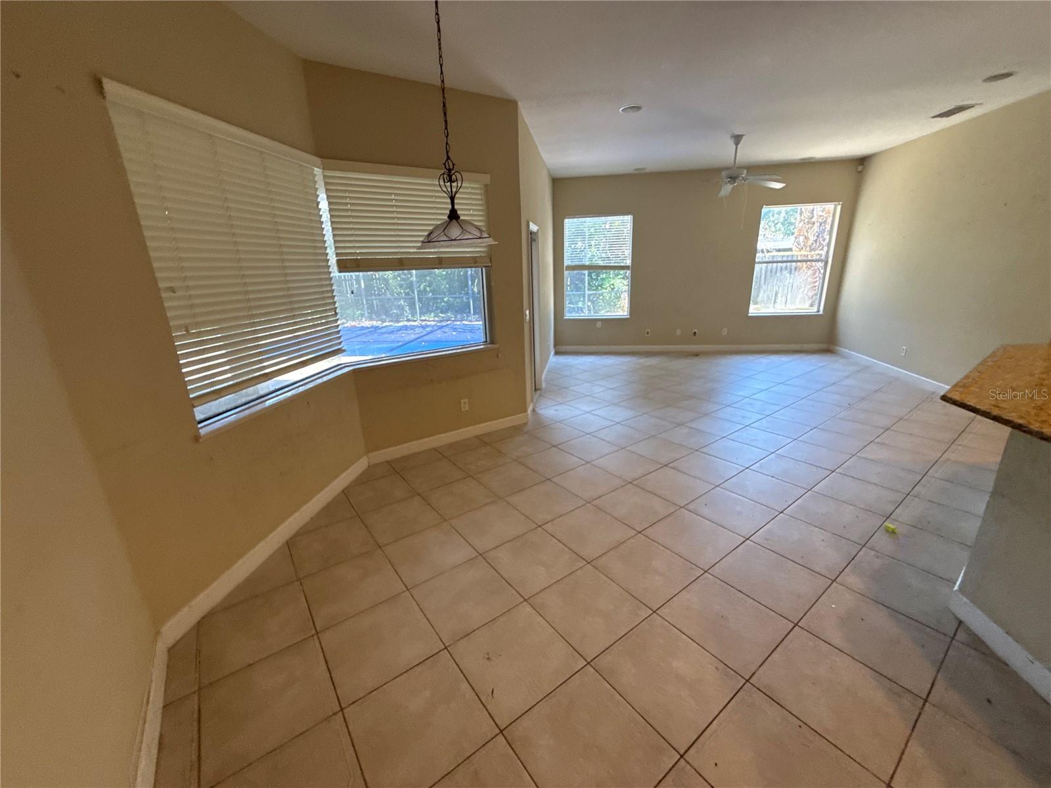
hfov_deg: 102.1
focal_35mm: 14
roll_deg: -1.1
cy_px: 394
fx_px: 425
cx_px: 526
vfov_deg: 85.7
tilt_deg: -11.5
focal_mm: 2.22
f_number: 2.2
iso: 320
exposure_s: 1/120
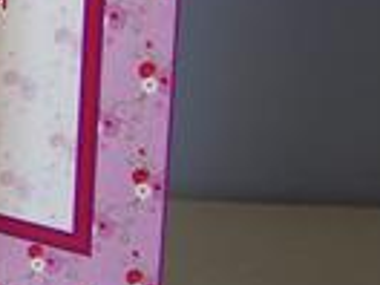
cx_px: -219
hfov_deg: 14.0
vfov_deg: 11.2
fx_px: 1427
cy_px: -60
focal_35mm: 130
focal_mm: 6.3
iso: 100
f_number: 2.8
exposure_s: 1/30
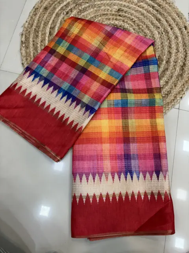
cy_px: 126
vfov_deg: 67.3
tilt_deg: -75.0
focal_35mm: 26
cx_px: 94
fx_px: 189
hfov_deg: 53.1
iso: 125
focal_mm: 5.96
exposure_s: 1/100
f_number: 1.6
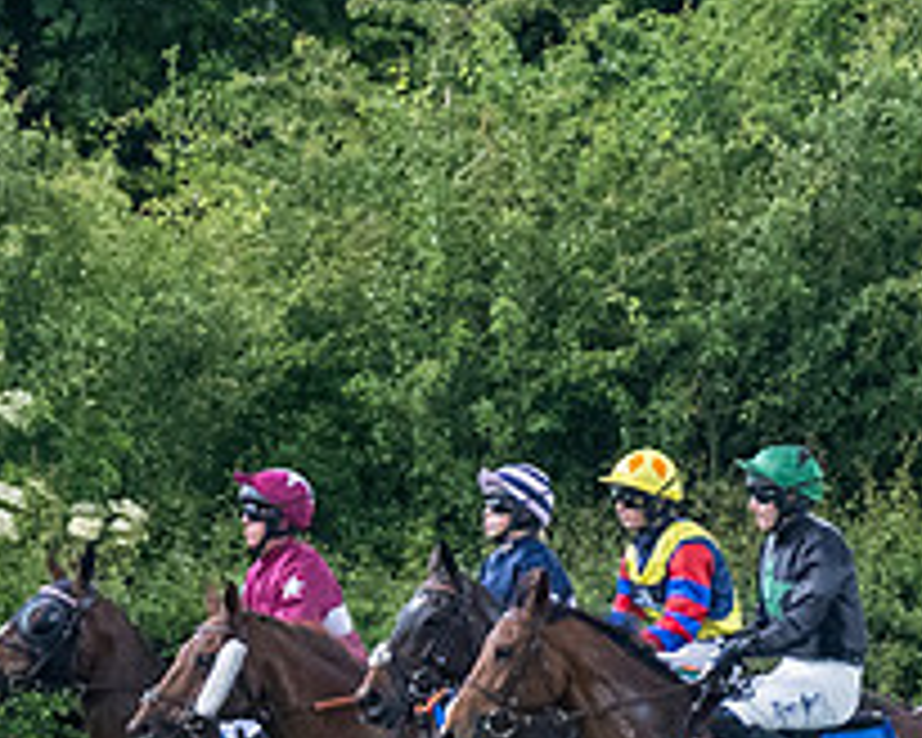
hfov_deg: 1.0
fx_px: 50619
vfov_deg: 0.8
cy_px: 959
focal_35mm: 1855
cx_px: 359
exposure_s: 1/1250
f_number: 4
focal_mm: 280
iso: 2000
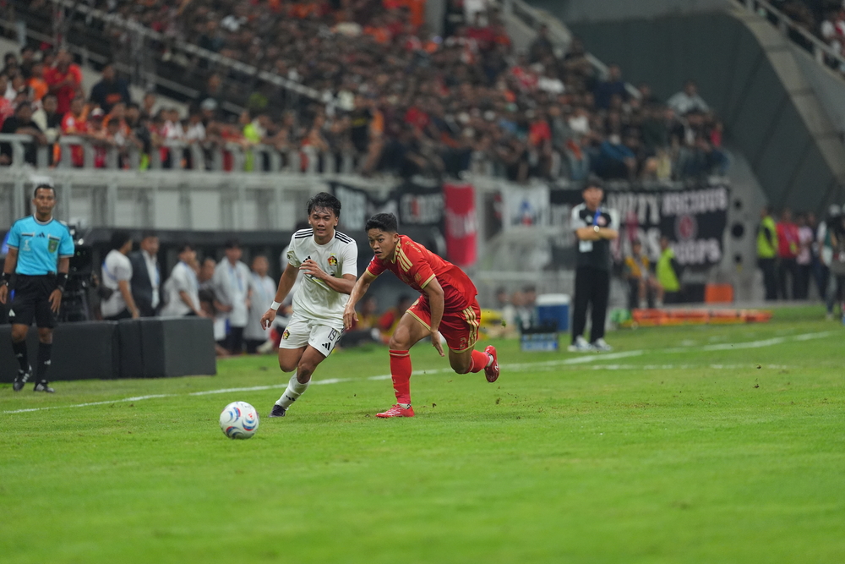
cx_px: 422
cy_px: 282
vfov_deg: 4.6
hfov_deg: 6.9
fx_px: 7042
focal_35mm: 300
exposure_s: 1/1600
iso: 3200
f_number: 2.8
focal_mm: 300
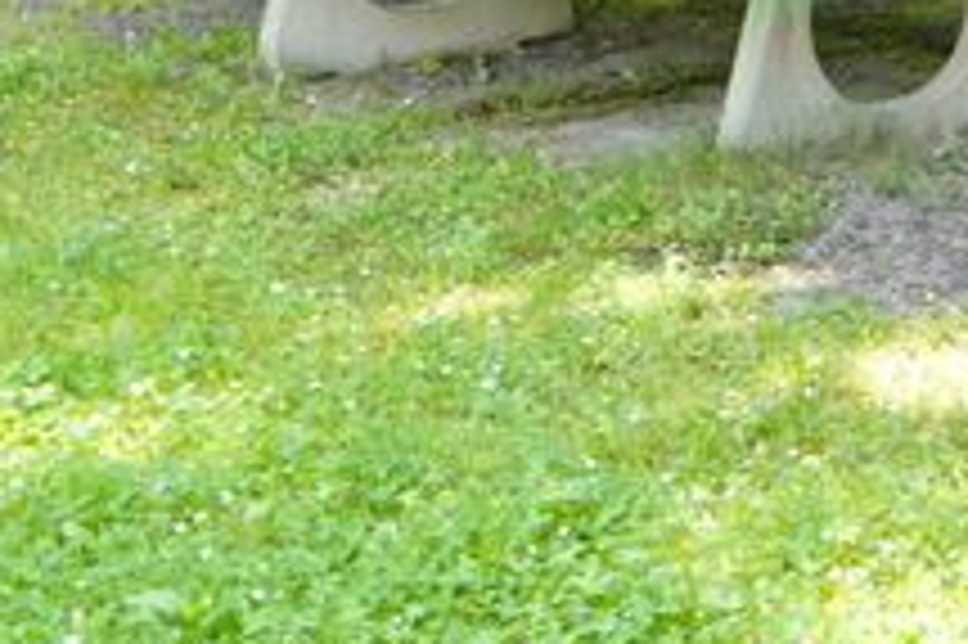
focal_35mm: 120
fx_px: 3224
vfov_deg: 11.1
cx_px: 729
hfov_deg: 17.0
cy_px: -225
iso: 100
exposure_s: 1/60
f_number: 4
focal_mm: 29
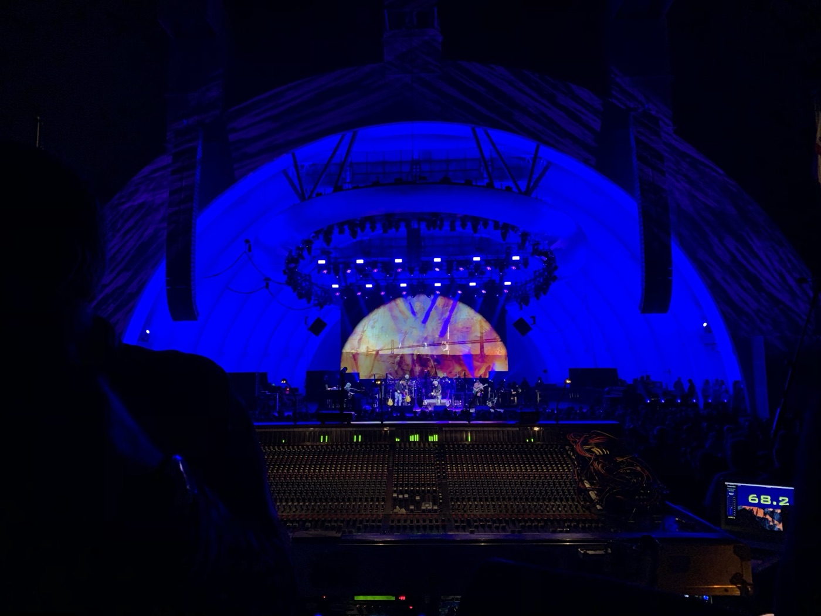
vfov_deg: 53.1
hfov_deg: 67.3
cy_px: 308
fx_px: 617
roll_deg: +0.5
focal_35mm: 26
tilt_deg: +6.6
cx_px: 410
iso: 400
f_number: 1.8
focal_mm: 4.25
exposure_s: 1/56
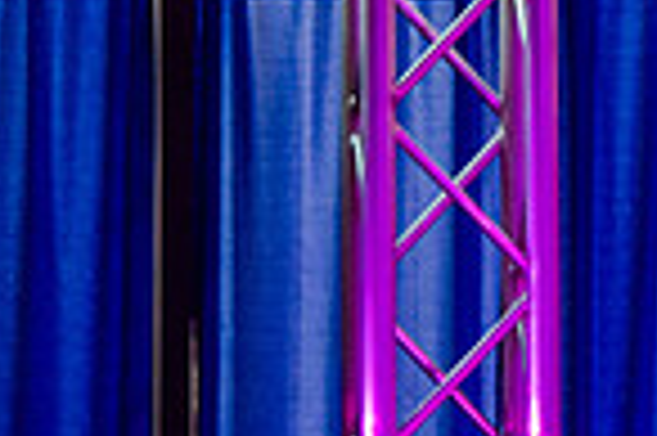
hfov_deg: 5.5
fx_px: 6836
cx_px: 962
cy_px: -61
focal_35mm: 375
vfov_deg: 3.7
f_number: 4
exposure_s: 1/320
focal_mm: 66
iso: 2500
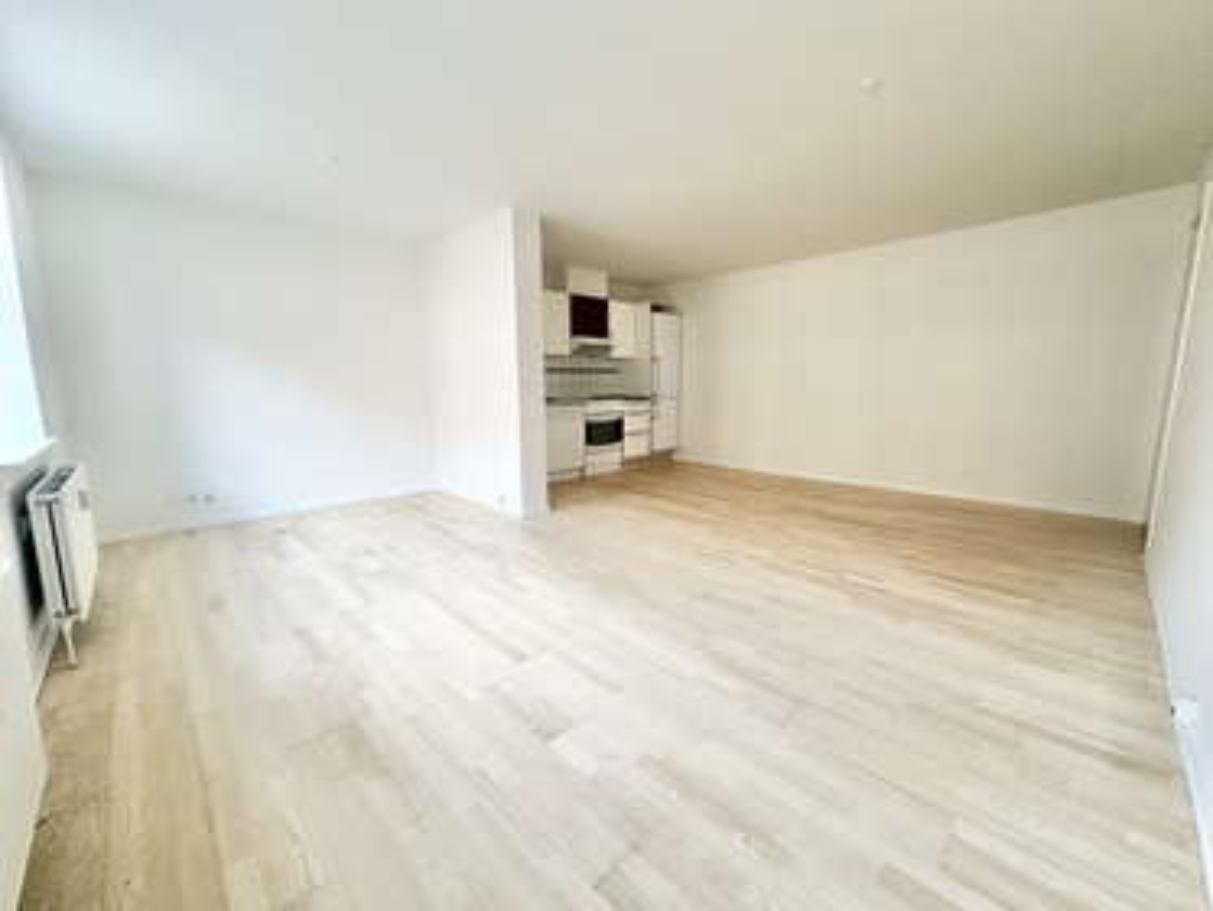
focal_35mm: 14
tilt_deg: -8.7
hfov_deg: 102.0
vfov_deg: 85.7
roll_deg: +0.2
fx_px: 491
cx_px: 606
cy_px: 456
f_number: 2.2
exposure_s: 1/50
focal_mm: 2.22
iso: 200
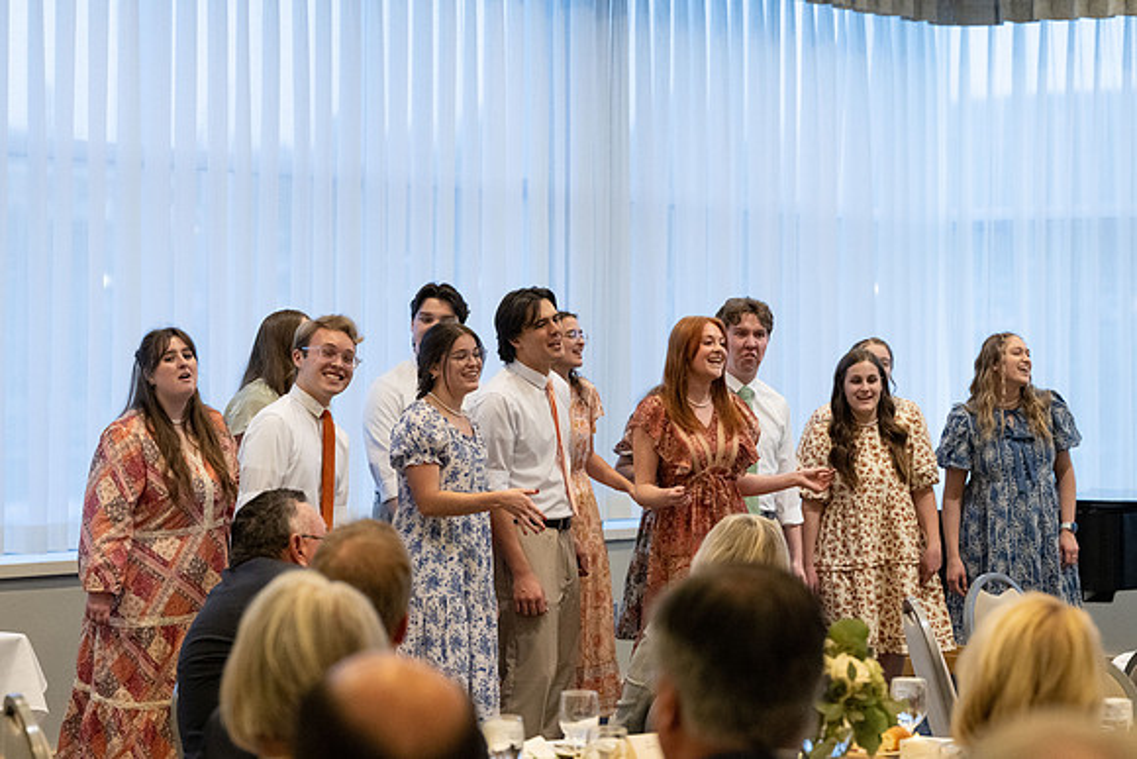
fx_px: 3102
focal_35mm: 98
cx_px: 553
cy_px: 339
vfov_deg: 13.9
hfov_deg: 20.8
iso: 3200
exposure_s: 1/320
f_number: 4
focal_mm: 86
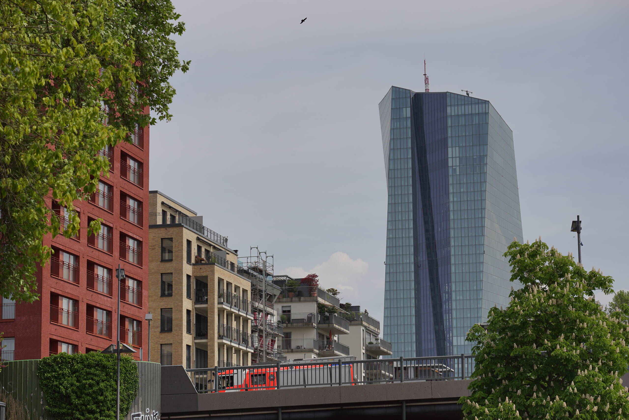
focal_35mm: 90
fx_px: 1572
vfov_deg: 15.2
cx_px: 314
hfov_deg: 22.6
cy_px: 210
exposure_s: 1/400
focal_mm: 90
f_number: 10
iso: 100
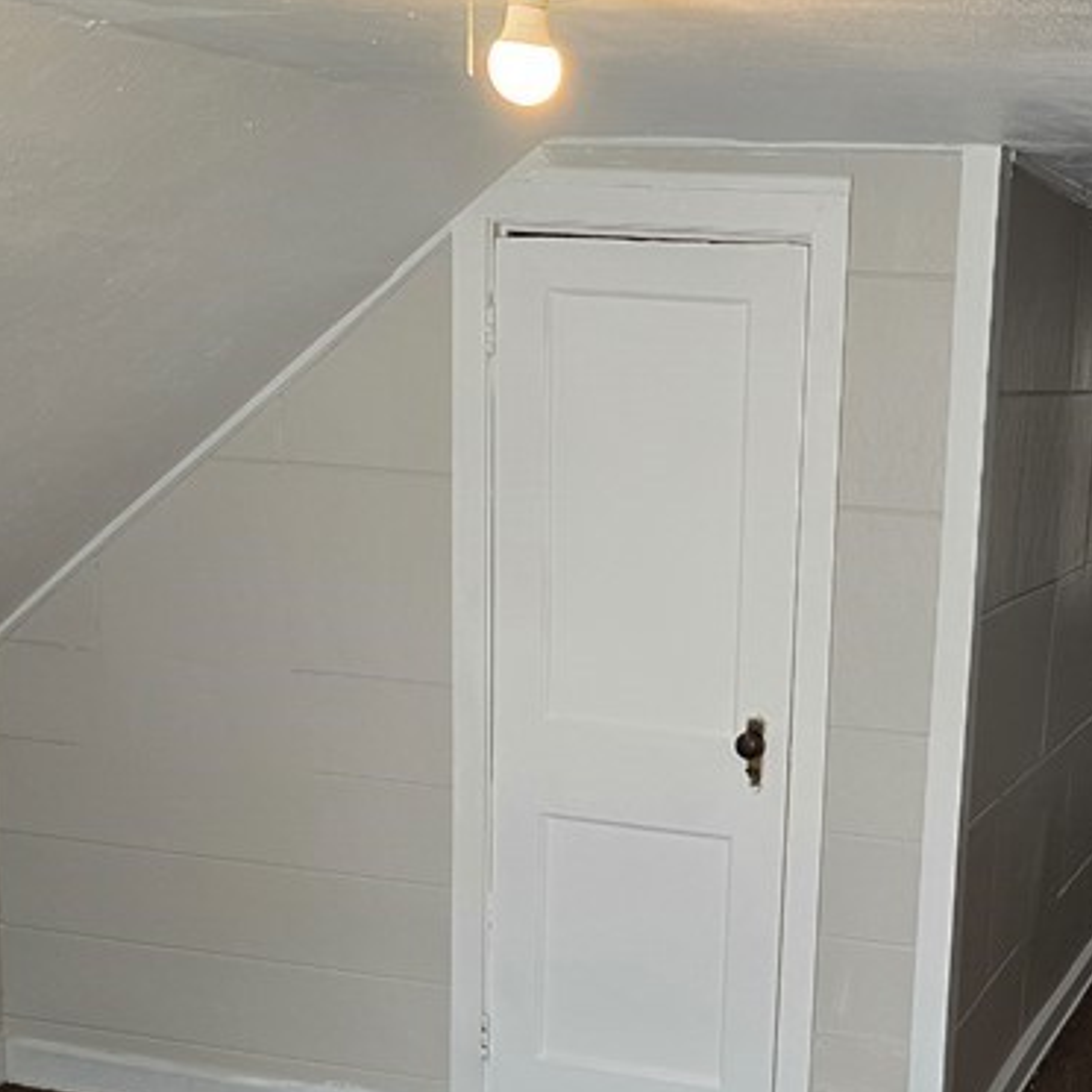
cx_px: 925
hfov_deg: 29.6
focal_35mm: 56
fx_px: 1999
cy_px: 772
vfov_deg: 30.2
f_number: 1.7
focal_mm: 6.3
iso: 160
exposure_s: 1/120
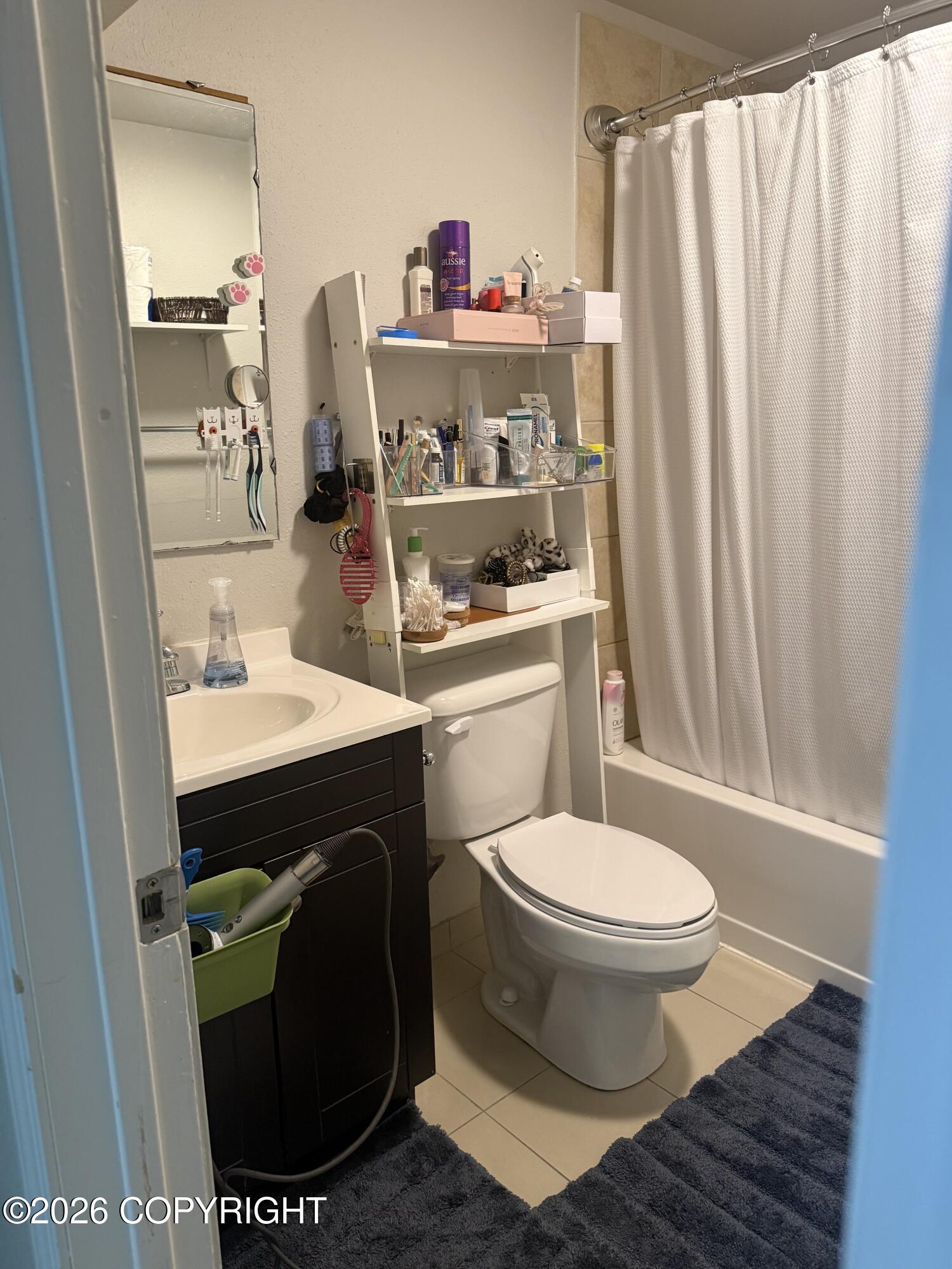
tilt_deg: -13.3
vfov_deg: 71.6
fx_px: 880
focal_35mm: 24
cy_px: 634
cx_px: 476
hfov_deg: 56.8
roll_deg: +1.5
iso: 320
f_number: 1.78
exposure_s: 1/60
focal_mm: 6.76
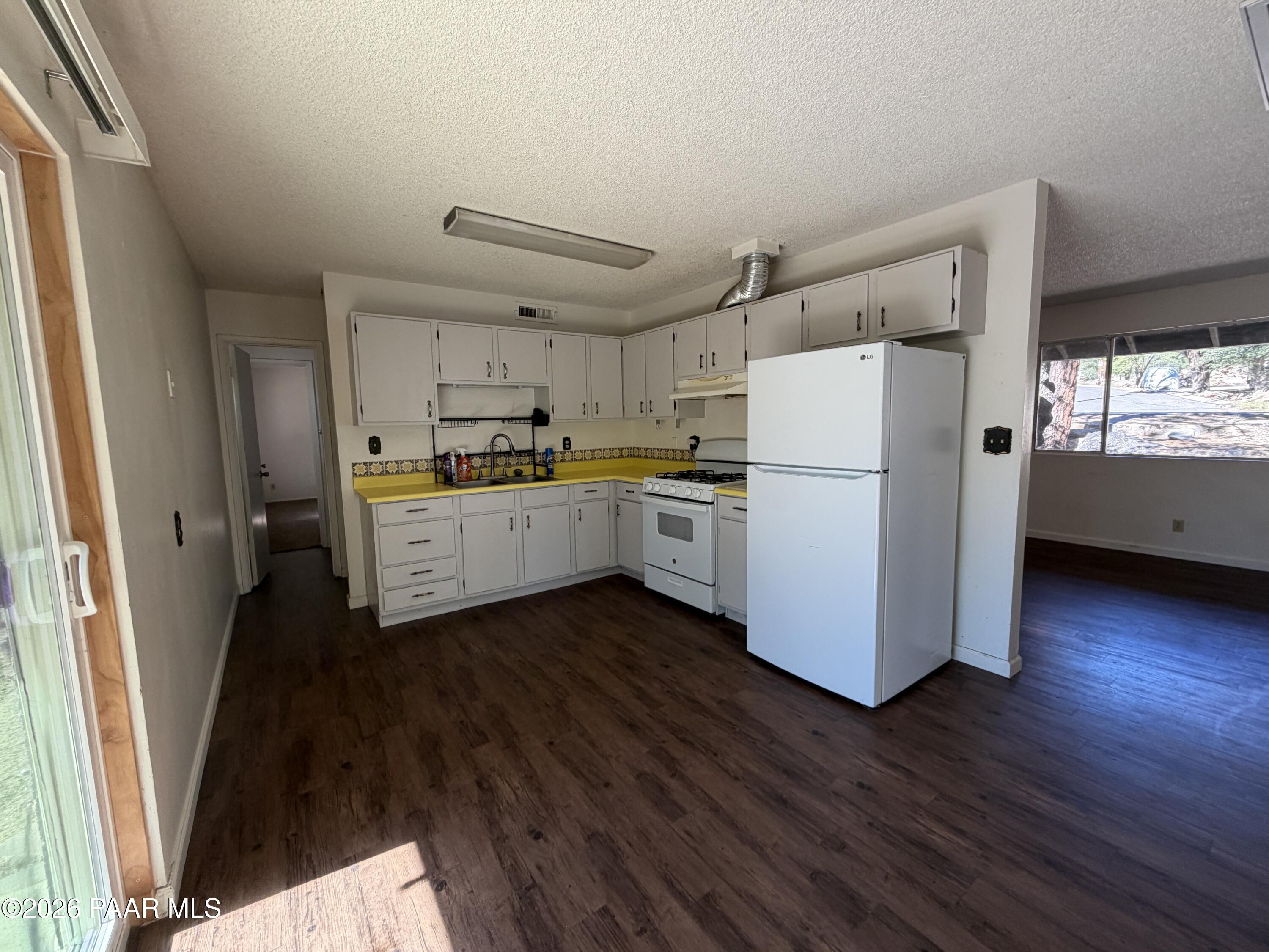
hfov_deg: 102.1
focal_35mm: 14
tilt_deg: -6.0
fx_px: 513
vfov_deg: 85.7
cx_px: 634
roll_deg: +1.5
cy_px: 476
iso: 160
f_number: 2.2
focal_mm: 2.22
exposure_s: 1/121
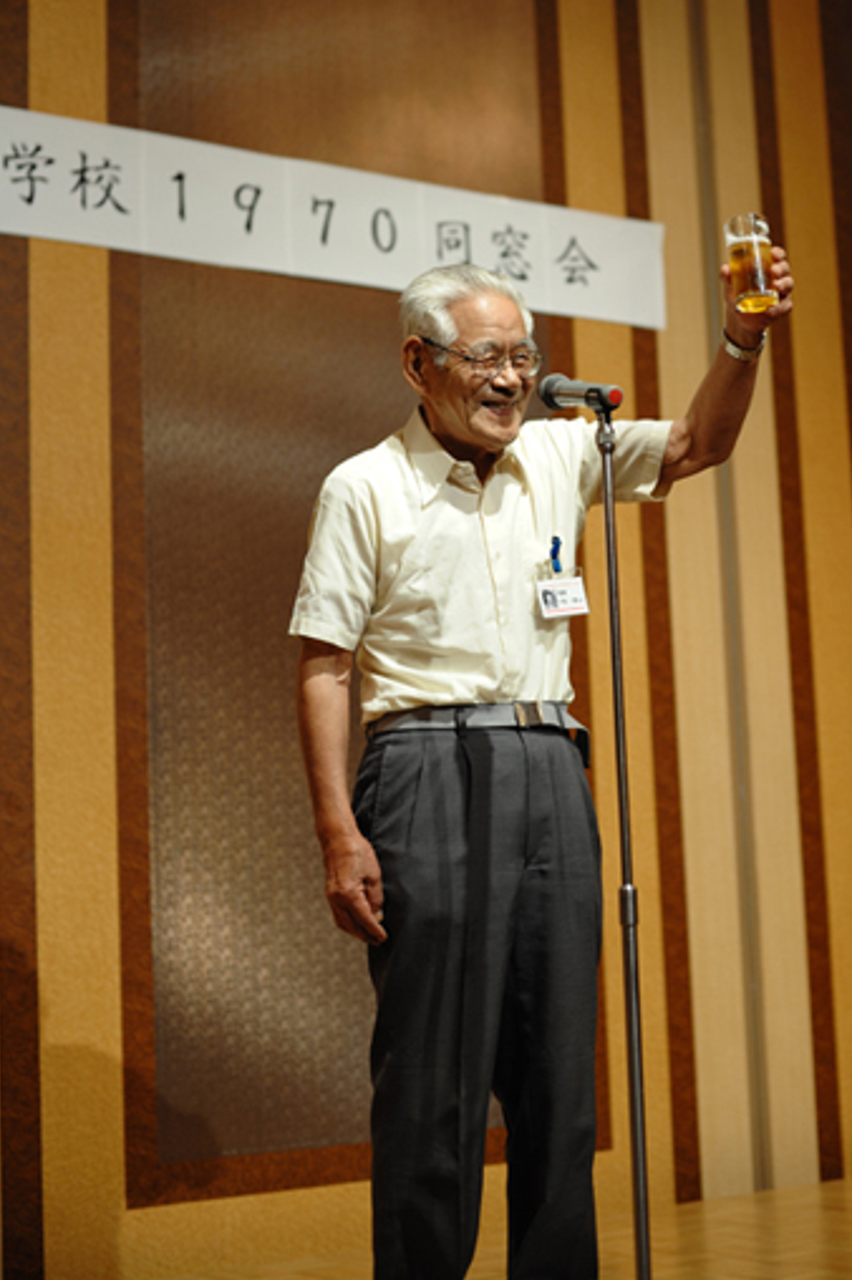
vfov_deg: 31.8
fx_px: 2239
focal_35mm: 63
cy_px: 517
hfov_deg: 21.5
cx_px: 532
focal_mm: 50
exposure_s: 1/125
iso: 560
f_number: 2.8
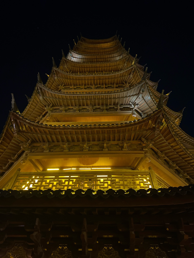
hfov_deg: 53.1
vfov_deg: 67.3
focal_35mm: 26
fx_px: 194
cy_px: 129
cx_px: 97
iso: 1000
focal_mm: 4.25
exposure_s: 1/20
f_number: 1.8
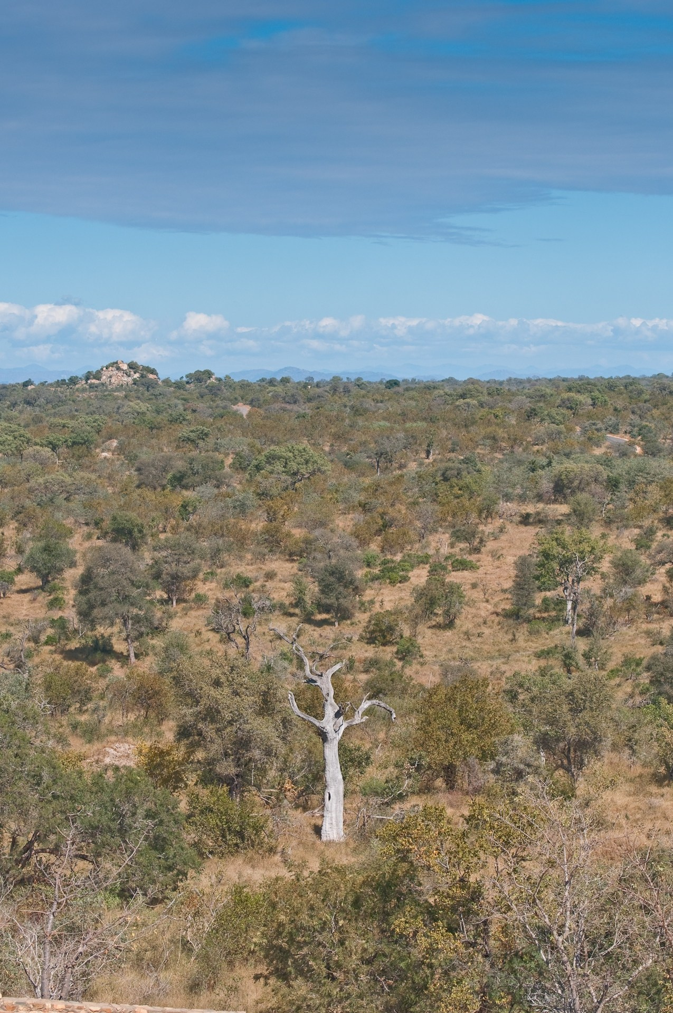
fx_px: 2952
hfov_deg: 13.0
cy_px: 506
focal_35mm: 105
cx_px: 336
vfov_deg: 19.5
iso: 200
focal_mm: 70
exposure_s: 1/640
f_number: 6.3
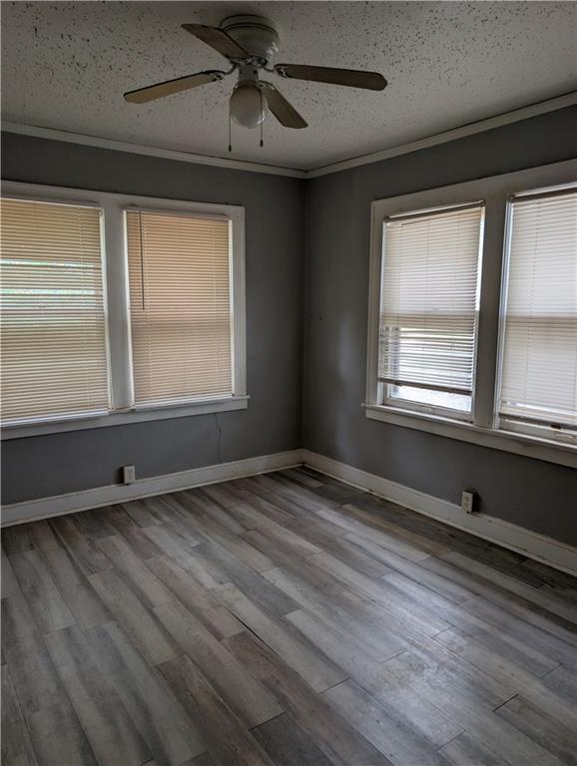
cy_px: 383
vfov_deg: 71.5
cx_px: 288
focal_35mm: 24
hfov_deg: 56.9
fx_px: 532
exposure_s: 1/48.2
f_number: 1.68
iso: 121
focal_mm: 6.9
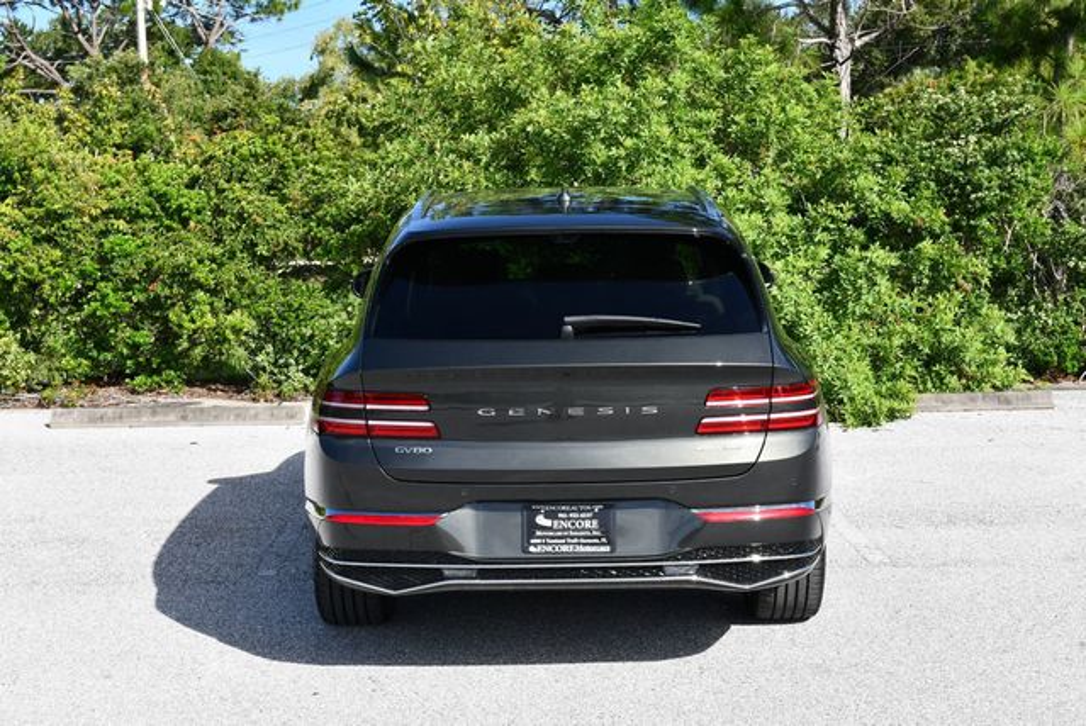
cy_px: 363
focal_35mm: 56
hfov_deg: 35.6
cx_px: 543
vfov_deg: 24.2
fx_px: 1691
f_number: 8
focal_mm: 28
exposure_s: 1/250
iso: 160
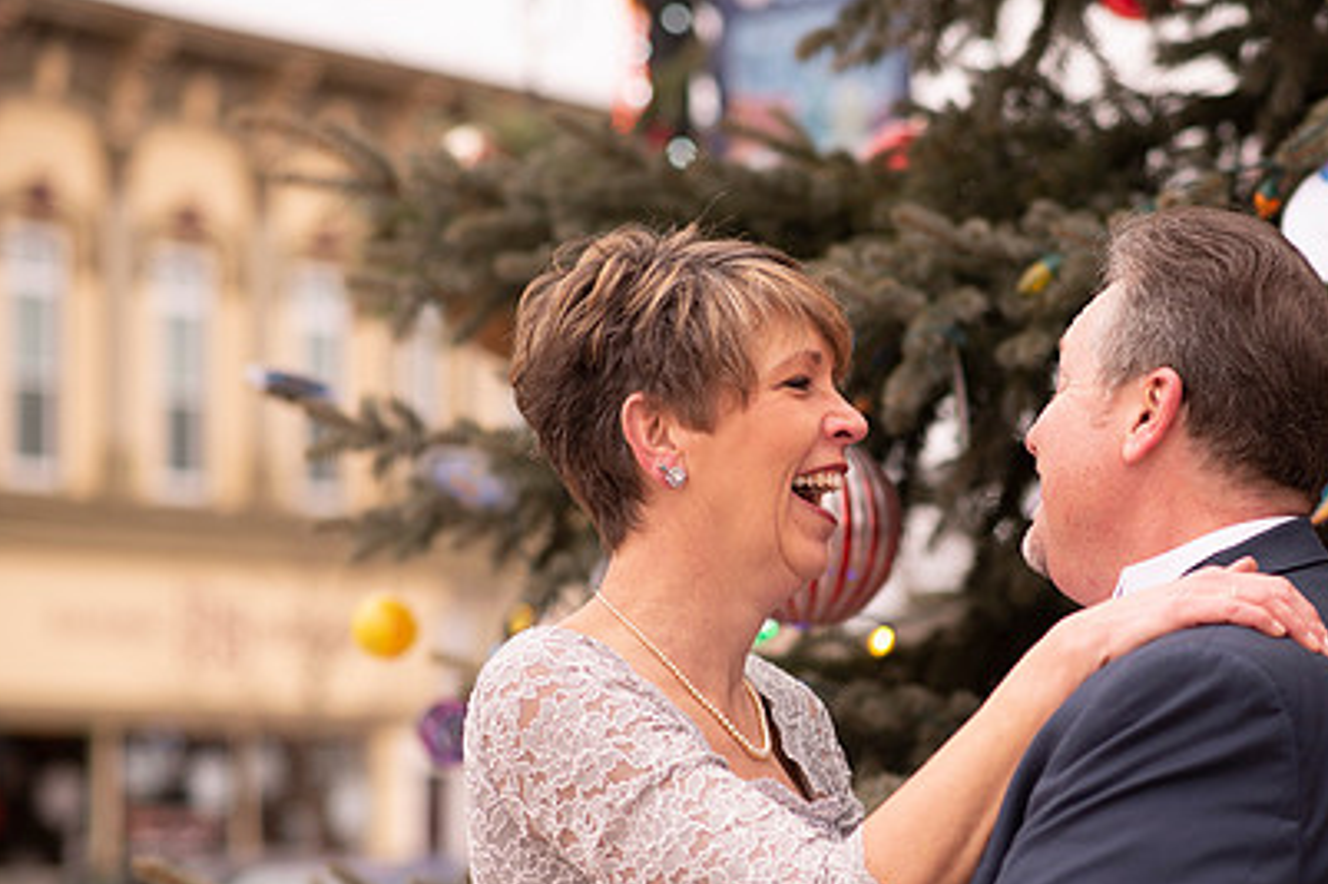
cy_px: 608
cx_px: 934
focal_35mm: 123
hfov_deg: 16.6
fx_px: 4535
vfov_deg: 11.1
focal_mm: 85
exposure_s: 1/125
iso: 100
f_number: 2.5
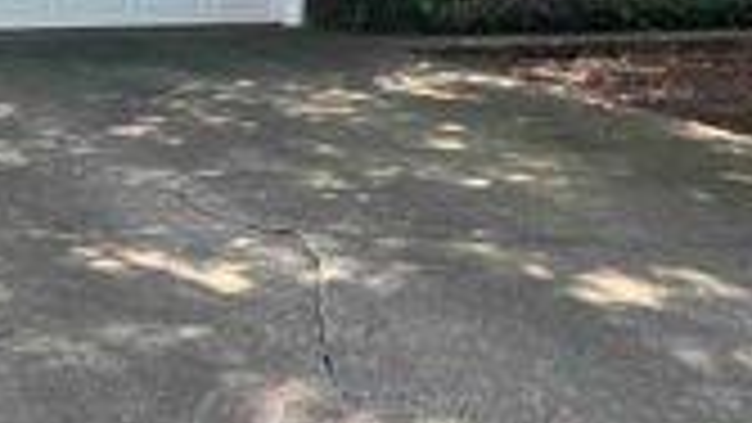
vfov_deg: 14.0
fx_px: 1695
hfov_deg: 25.0
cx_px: 311
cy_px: -25
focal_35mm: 85
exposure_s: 1/497
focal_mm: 5.7
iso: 50
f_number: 1.5
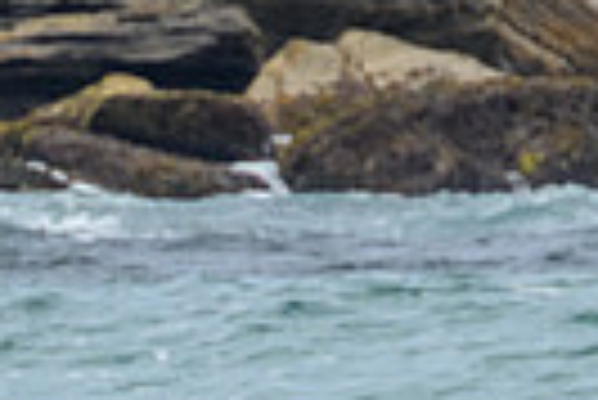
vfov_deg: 0.4
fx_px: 57869
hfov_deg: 0.6
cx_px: -103
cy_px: 506
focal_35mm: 3480
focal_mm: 800
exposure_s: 1/2000
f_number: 11
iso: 1000
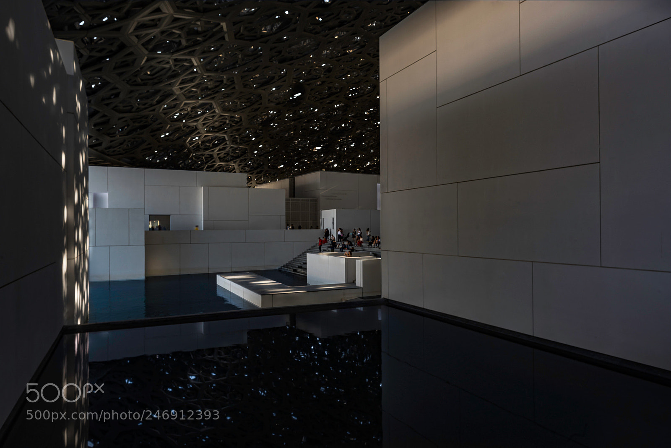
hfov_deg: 73.7
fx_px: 447
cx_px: 336
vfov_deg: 53.2
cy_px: 224
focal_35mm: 24
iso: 64
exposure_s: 1/5
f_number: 13
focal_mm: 24
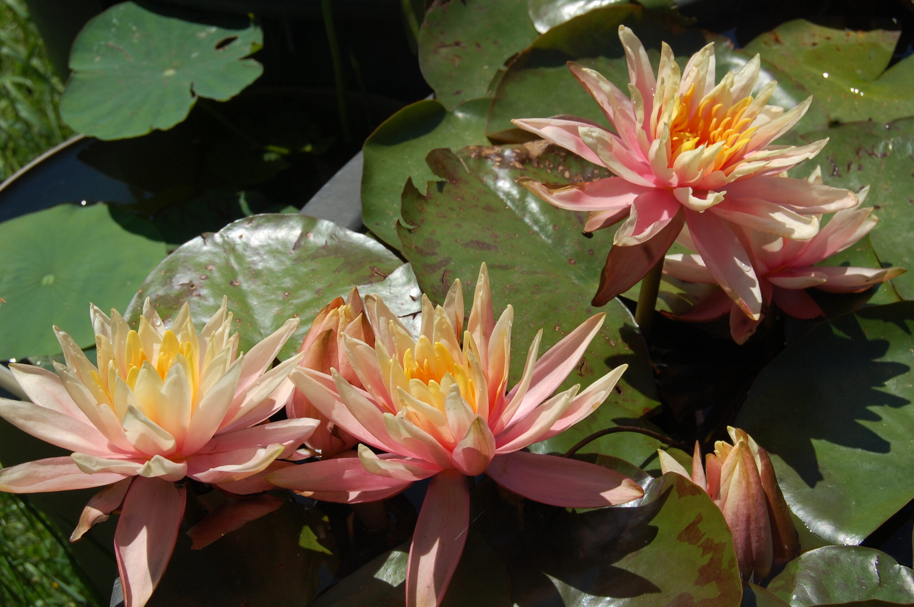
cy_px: 304
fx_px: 1522
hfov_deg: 33.4
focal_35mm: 60
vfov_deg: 22.6
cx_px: 457
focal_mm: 40
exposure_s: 1/400
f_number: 10
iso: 200
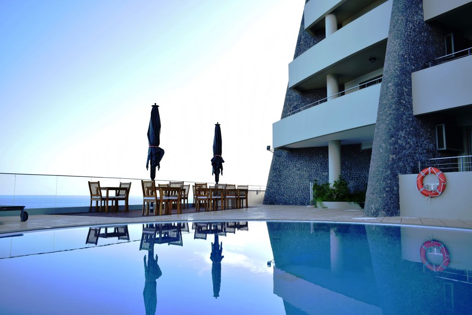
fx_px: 354
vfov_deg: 48.0
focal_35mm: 27
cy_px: 158
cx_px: 236
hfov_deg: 67.4
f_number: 4.5
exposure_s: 1/320
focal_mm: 18
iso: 200
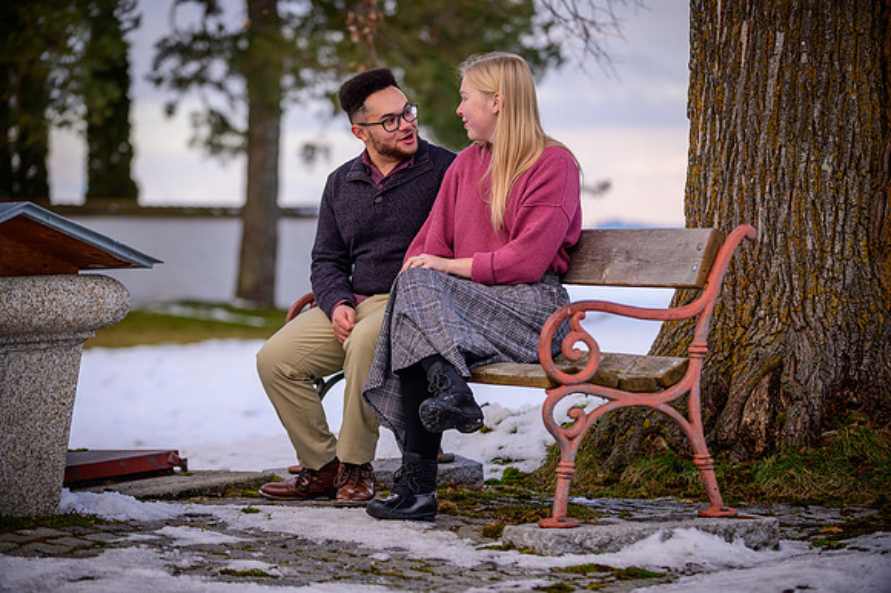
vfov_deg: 13.0
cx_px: 446
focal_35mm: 105
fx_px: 2597
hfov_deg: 19.5
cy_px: 296
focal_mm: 105
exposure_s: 1/400
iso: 250
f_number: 2.8
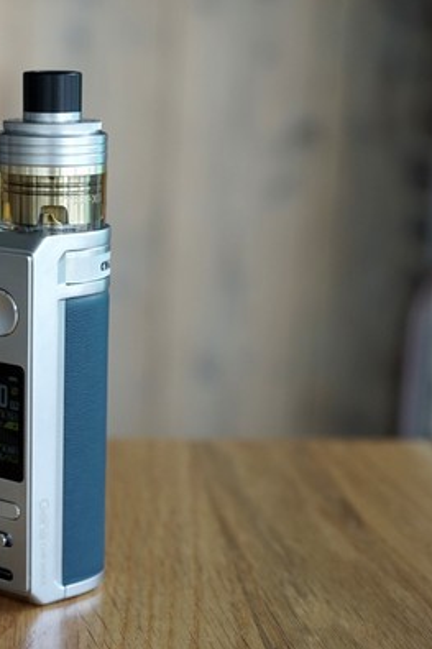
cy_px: 324
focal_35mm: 70
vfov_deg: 28.9
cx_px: 72
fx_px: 1261
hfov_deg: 19.2
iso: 800
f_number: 5
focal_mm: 46
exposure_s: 1/250
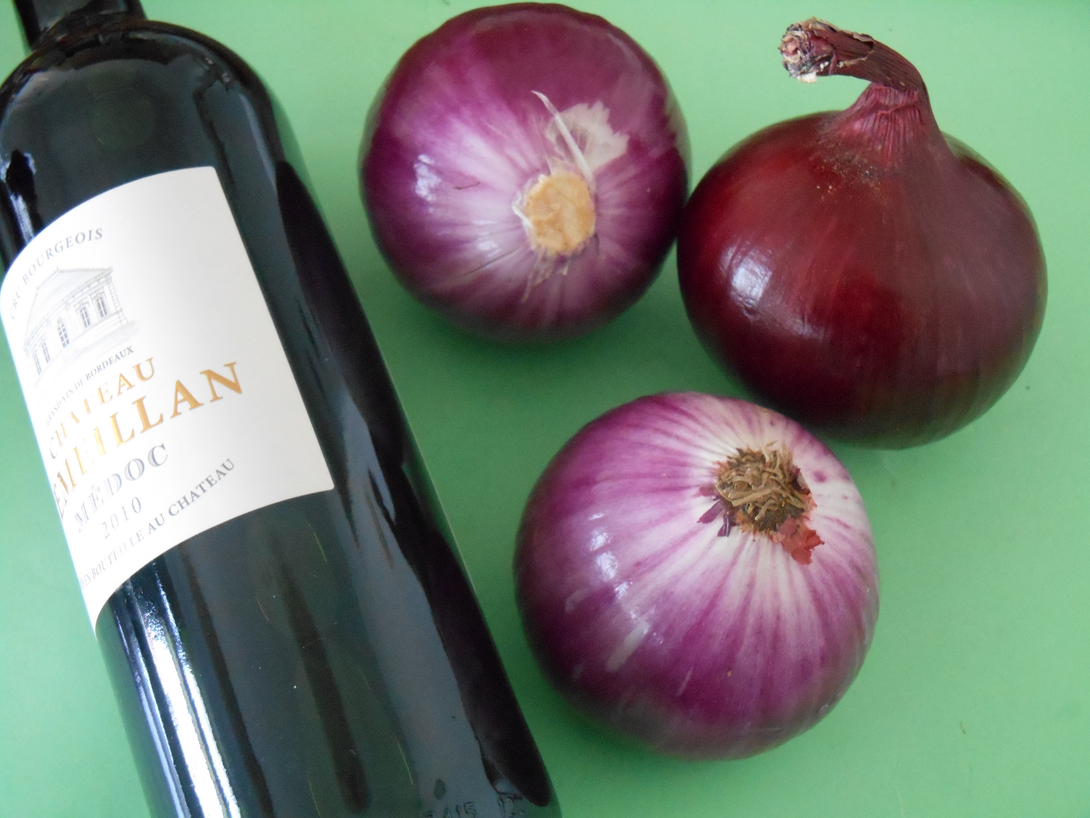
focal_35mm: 61
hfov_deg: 31.7
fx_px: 1921
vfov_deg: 24.0
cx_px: 545
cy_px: 409
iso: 800
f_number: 4.4
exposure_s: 1/30
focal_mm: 10.9
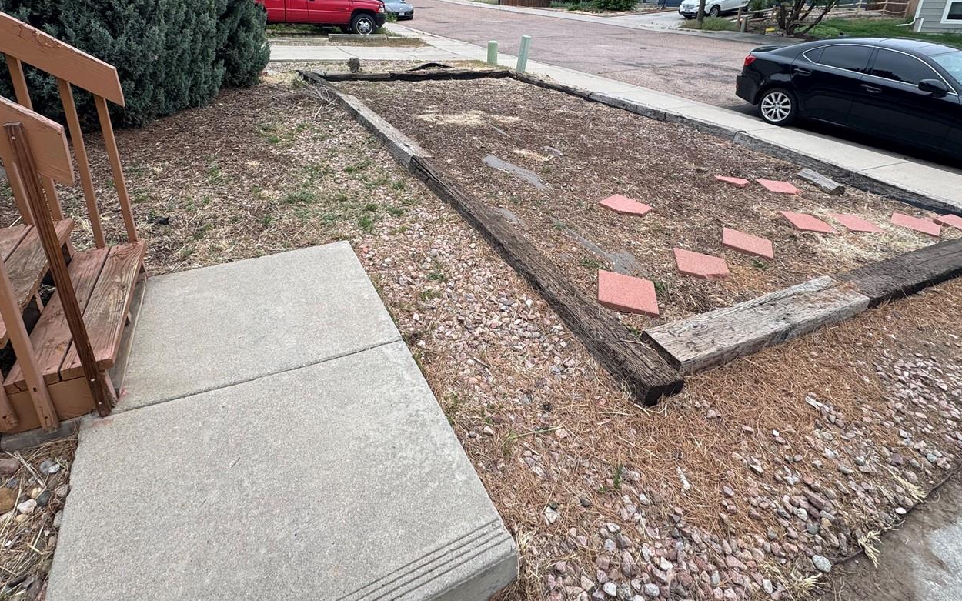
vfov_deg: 60.0
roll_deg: +0.6
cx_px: 449
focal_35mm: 19
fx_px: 498
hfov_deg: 87.9
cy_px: 177
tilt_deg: -20.1
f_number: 2.2
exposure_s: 1/150
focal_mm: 2.22
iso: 40
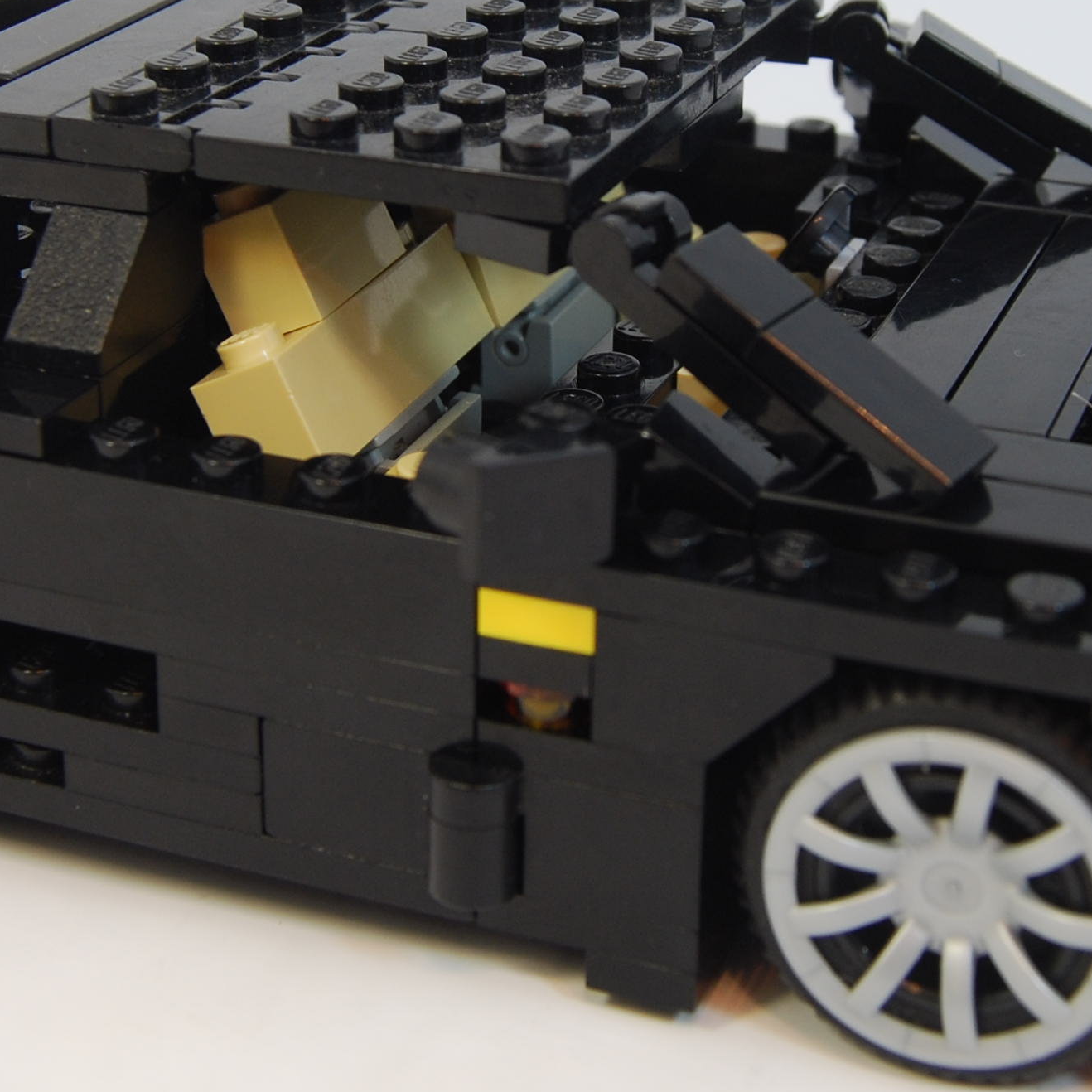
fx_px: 2677
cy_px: 334
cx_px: 568
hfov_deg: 23.1
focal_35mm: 75
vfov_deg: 22.9
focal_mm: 20
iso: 200
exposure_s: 1/60
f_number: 6.3
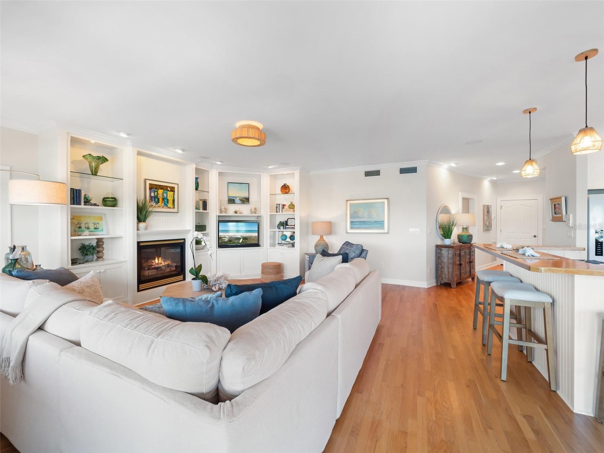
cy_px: 226
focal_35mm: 14
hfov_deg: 102.1
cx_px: 302
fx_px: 244
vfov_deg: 85.7
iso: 200
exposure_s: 1/4
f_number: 7.1
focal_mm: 7
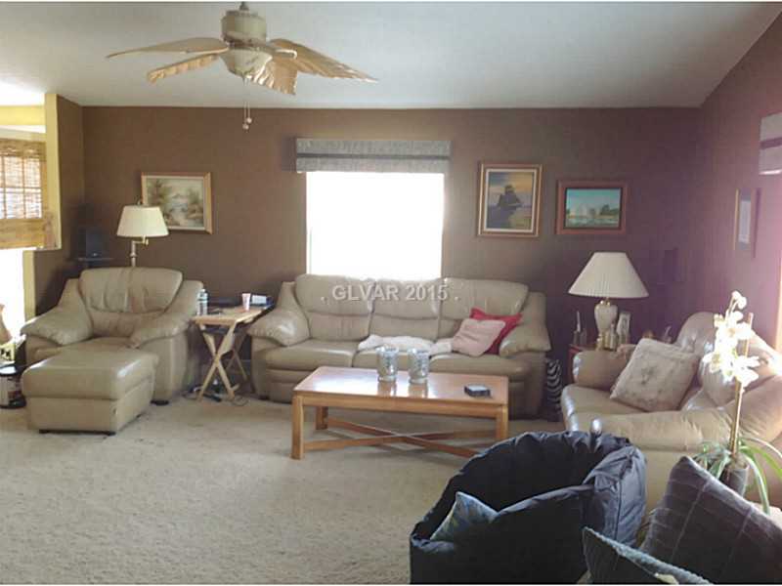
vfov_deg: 40.7
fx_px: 791
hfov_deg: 52.6
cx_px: 391
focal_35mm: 35
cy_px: 293
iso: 50
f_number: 2.4
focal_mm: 4.28
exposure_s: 1/15
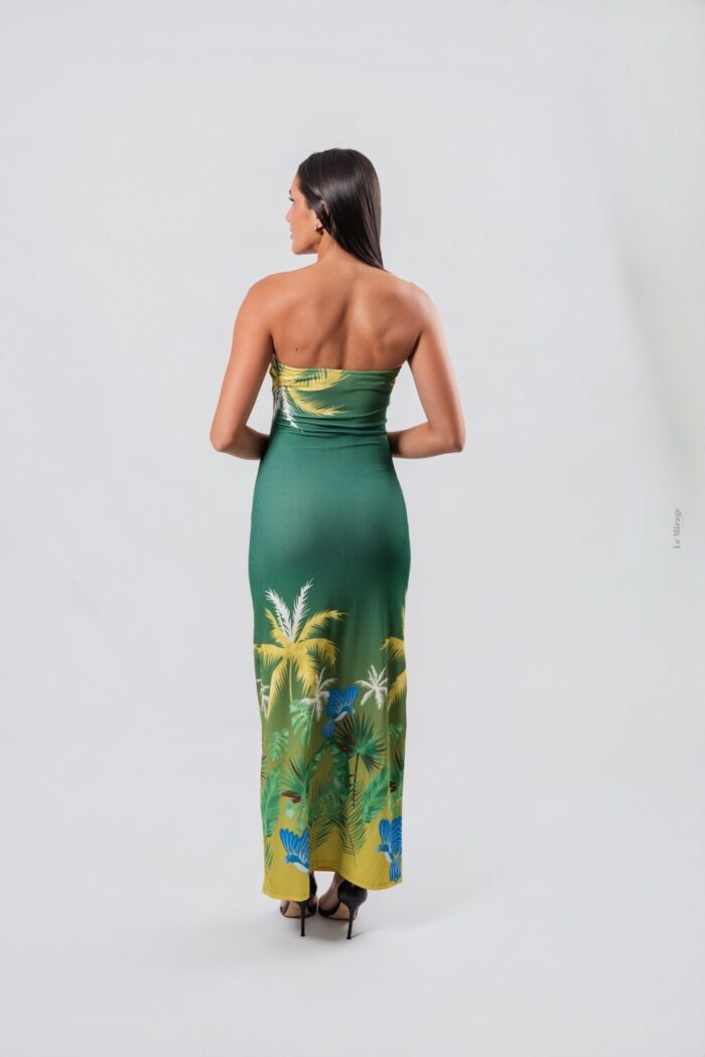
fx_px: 1322
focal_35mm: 45
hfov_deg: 29.9
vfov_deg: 43.6
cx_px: 352
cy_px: 528
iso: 160
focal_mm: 30.1
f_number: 2.8
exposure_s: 1/320
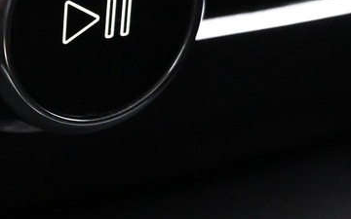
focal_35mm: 110
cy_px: 71
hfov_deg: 17.4
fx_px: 1052
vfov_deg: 11.9
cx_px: -147
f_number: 3.5
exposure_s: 1/60
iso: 5600
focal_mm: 16
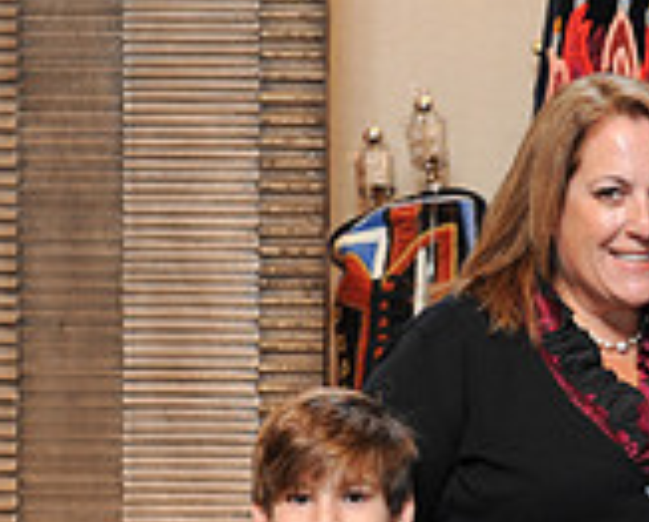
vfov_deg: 6.6
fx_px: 4483
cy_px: 602
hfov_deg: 8.2
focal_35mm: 233
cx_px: 844
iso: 500
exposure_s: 1/50
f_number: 5
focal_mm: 70
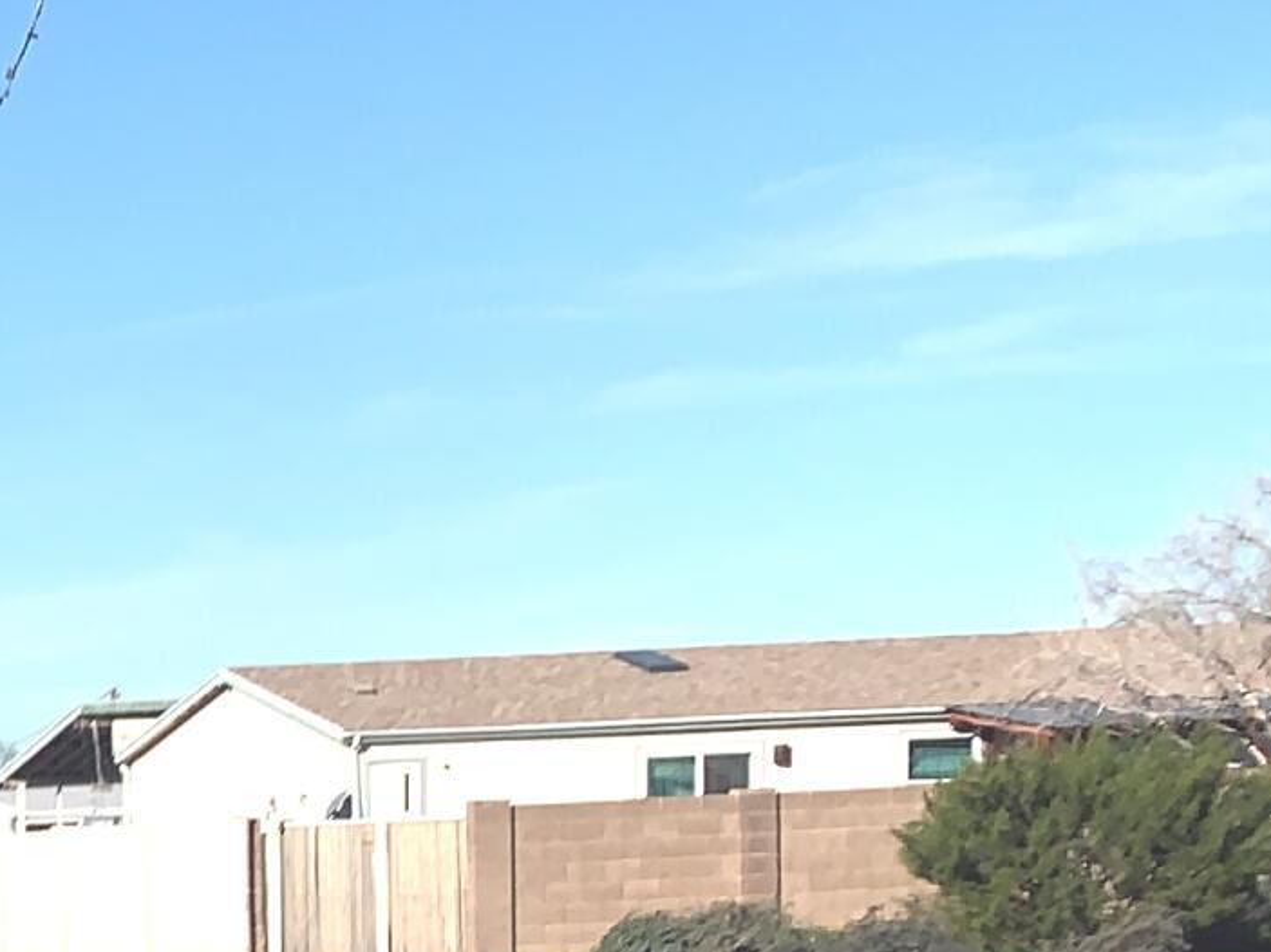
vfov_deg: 12.8
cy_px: 1324
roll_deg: +4.2
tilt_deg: -5.3
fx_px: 4075
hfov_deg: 14.3
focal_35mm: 111
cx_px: -1399
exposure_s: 1/3086
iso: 25
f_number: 1.8
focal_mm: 4.25
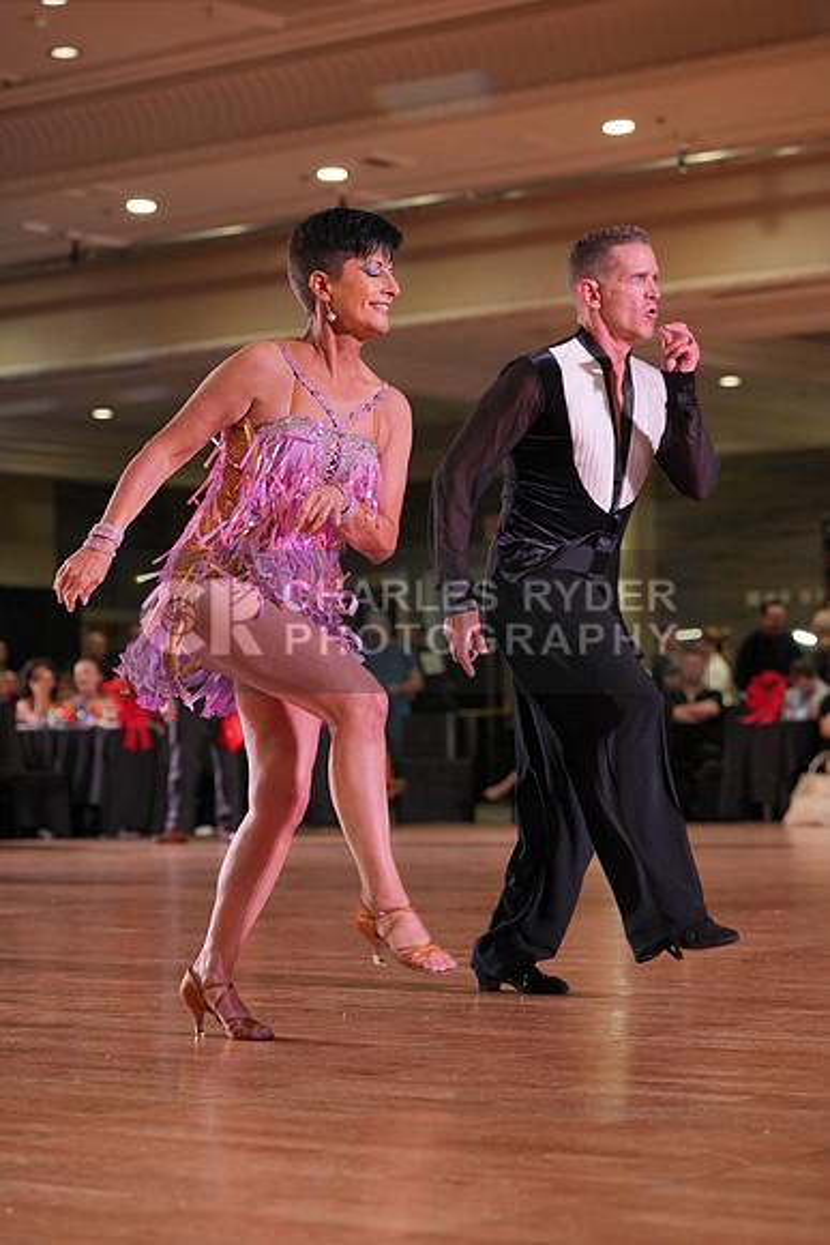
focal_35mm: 88
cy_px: 622
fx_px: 3041
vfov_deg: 23.1
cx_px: 415
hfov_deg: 15.5
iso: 1600
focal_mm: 88
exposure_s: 1/400
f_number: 4
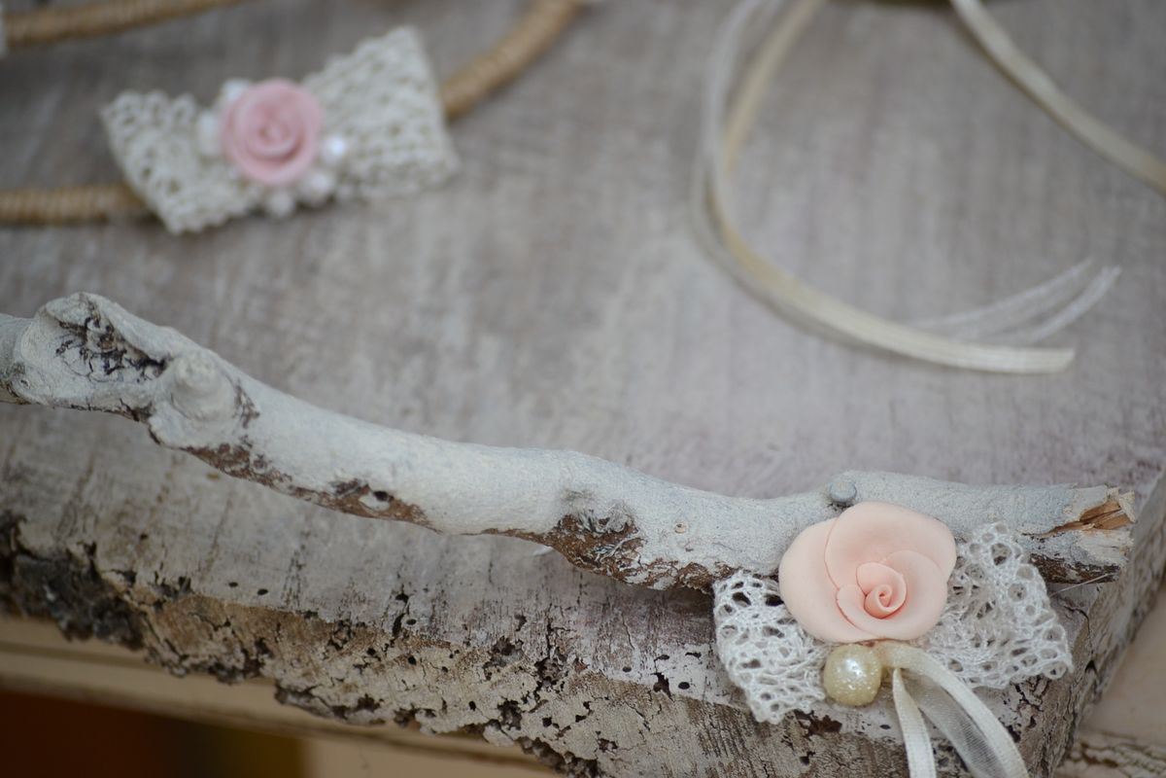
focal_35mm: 183
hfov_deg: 11.2
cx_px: 583
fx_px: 5927
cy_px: 389
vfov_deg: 7.5
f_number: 5.6
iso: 250
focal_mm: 122
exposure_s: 1/125
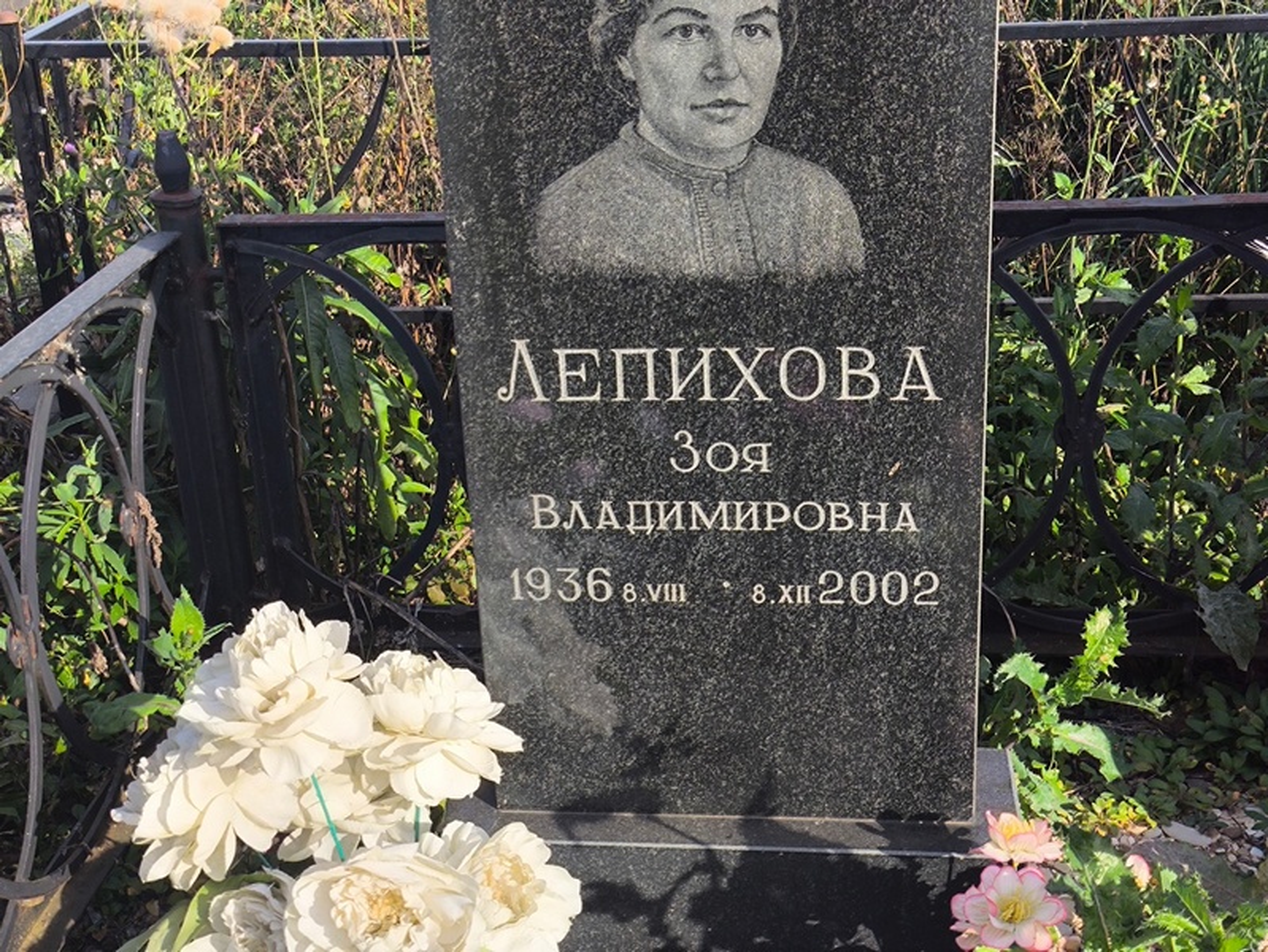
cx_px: 634
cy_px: 476
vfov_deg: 29.1
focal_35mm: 50
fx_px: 1832
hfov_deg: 38.2
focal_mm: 4.71
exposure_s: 1/1297
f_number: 1.7
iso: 50
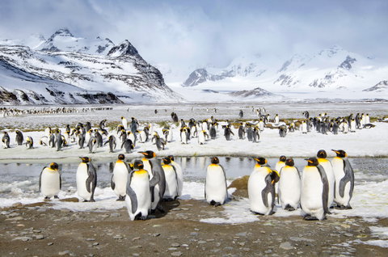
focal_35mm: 42
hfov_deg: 46.5
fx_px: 452
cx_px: 194
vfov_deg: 31.8
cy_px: 128
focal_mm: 28
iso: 400
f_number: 11
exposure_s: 1/640
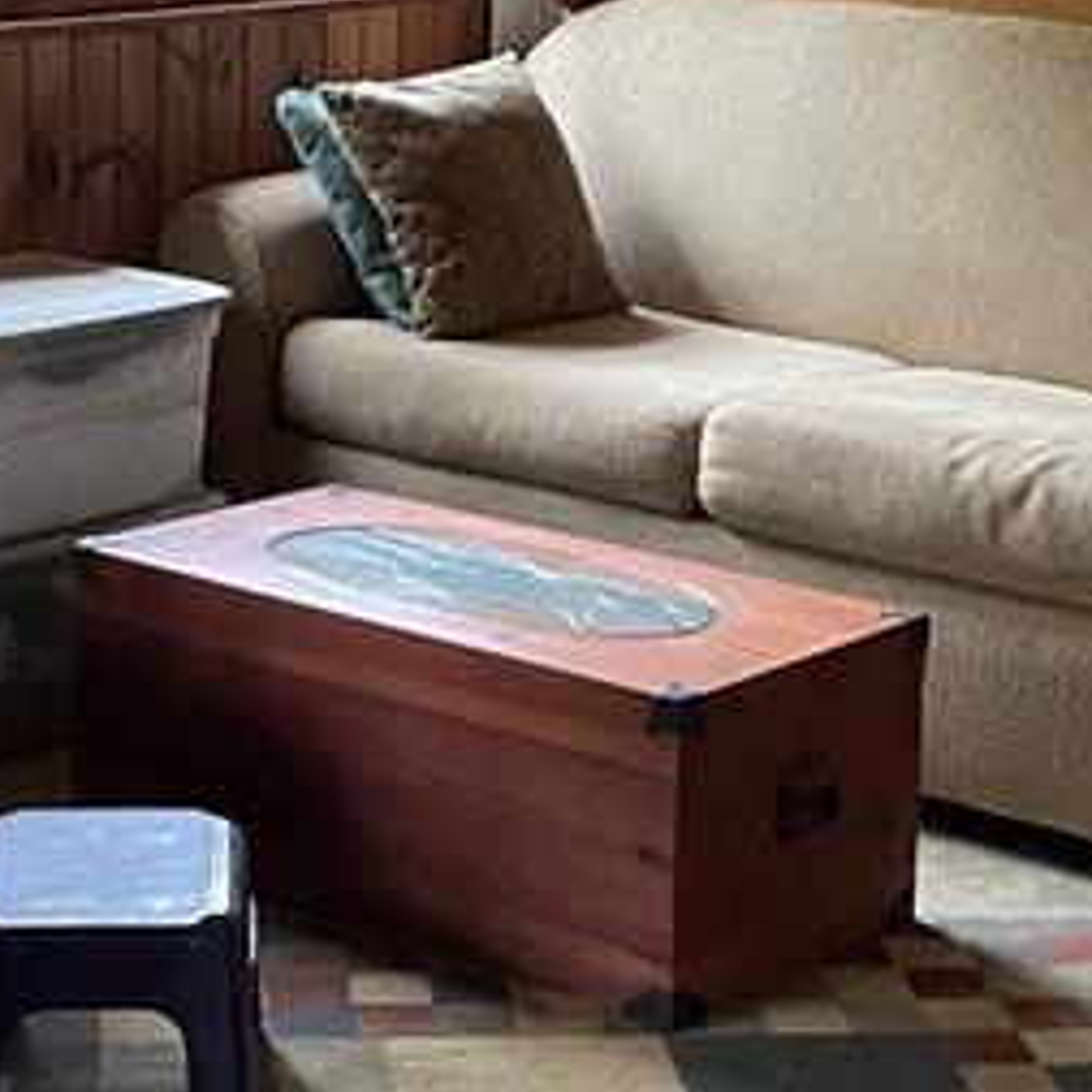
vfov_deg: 18.7
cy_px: 440
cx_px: 501
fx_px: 3319
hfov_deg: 18.7
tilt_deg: -15.1
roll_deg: -0.3
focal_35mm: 93
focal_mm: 4.2
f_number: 1.6
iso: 640
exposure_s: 1/30
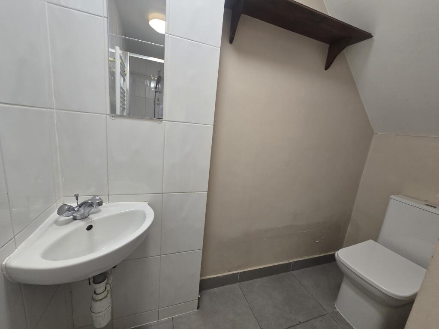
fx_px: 165
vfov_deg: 89.9
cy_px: 164
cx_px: 220
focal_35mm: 13
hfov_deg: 106.2
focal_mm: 2.2
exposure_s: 1/50
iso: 160
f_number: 2.2
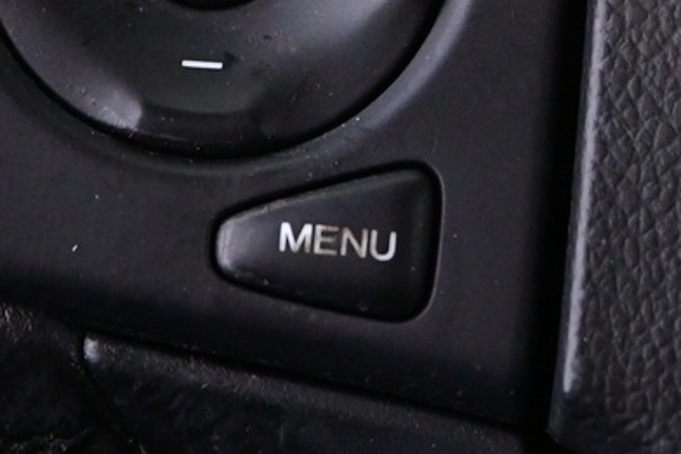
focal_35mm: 124
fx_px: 2345
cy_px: 40
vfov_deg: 11.0
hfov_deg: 16.3
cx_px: 52
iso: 2800
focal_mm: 20
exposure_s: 1/30
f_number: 3.8
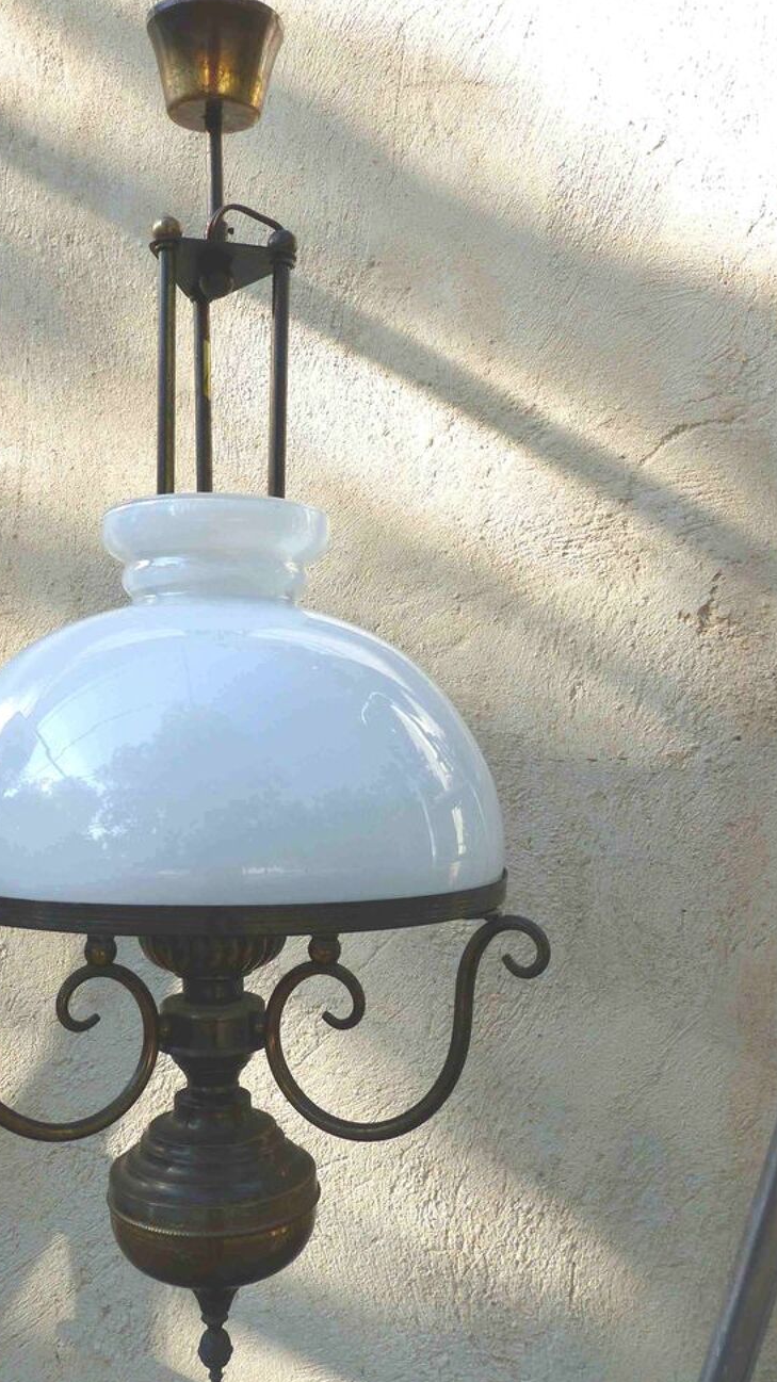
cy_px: 680
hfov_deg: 41.1
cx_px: 279
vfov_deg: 67.9
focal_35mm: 28
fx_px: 1026
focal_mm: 4.5
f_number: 4
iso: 100
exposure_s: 1/250
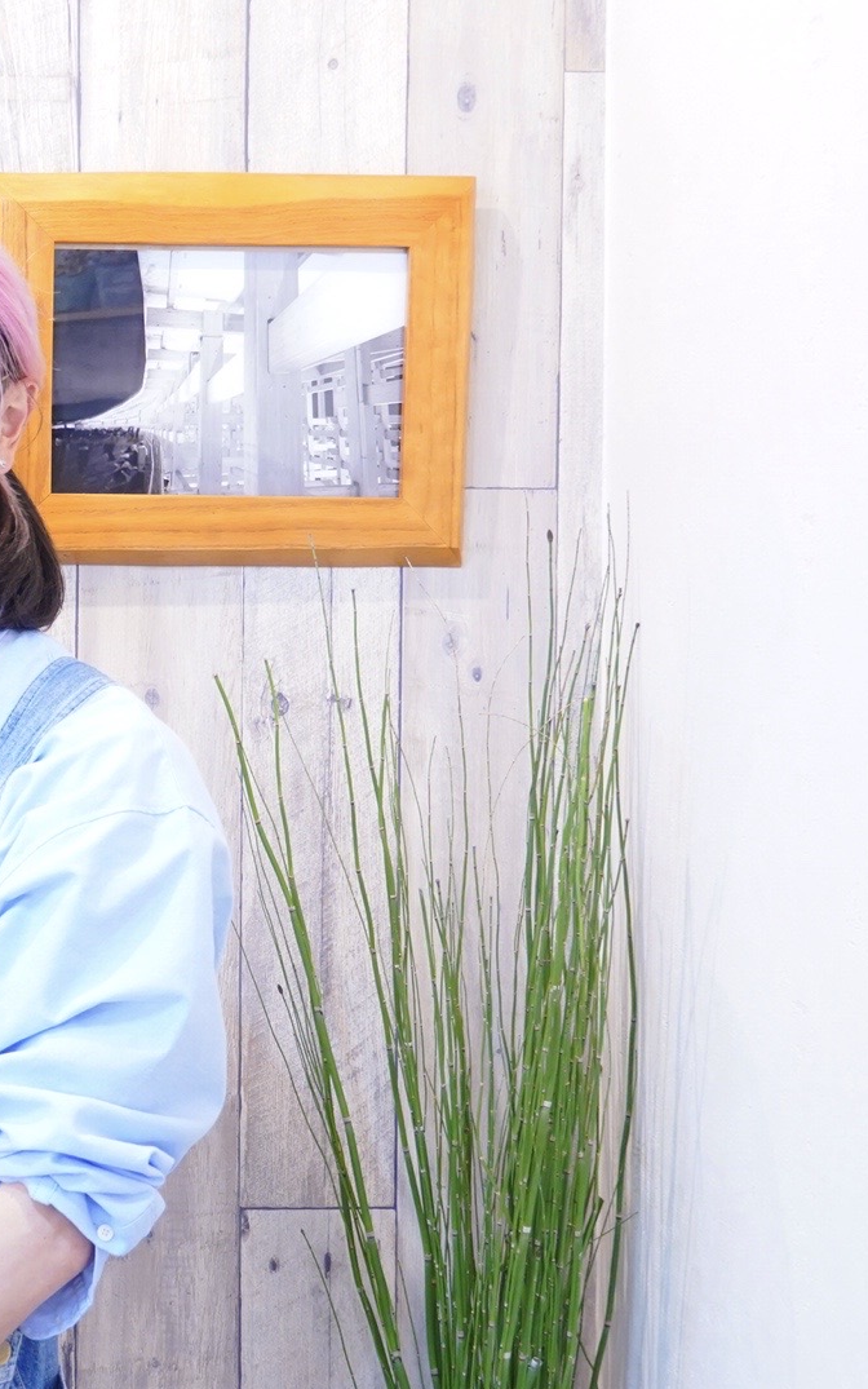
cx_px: -88
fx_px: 2611
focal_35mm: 69
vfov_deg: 29.8
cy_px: 695
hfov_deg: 18.2
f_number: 4.5
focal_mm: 30
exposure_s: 1/15
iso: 2000
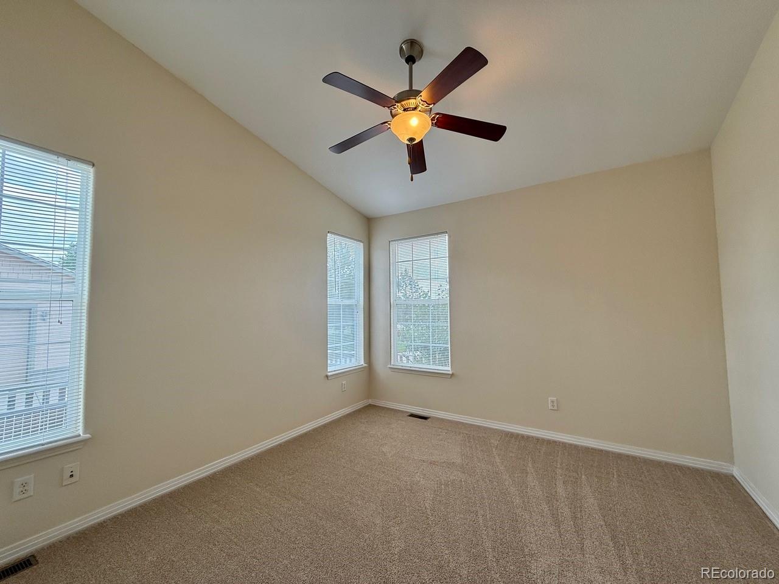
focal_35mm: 14
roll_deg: +0.4
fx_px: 315
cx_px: 390
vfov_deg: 85.7
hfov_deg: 102.1
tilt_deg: +3.9
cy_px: 292
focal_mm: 2.22
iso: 64
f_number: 2.2
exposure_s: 1/198
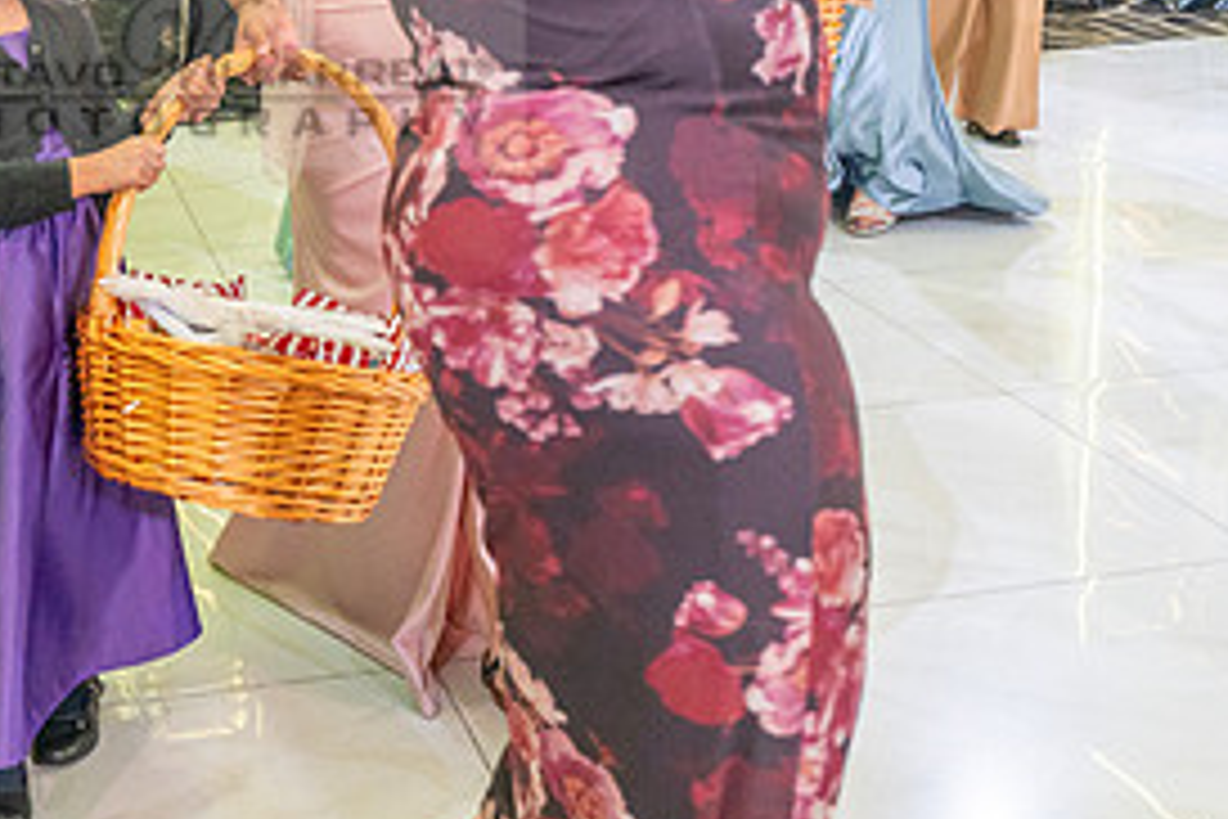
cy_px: 61
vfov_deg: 25.5
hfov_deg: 36.7
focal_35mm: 51
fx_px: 1740
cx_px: 144
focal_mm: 24
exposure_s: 1/200
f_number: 2.8
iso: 1250
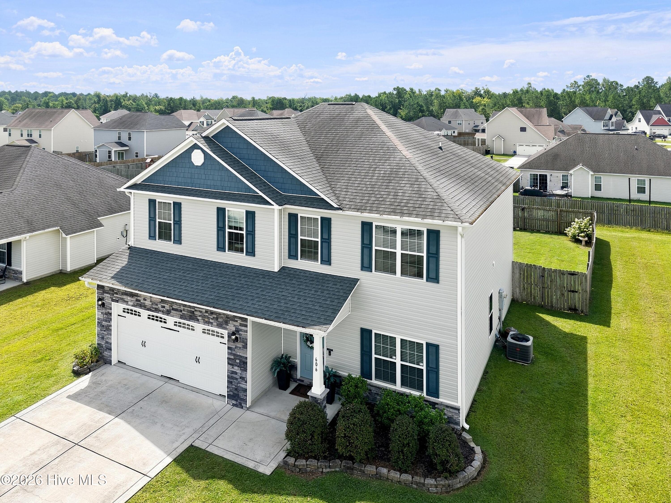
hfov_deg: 71.6
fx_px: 465
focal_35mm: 24
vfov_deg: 56.8
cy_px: 252
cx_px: 336
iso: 250
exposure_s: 1/5000
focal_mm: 8.7
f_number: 1.8
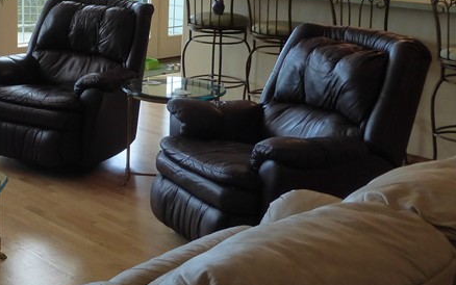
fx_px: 771
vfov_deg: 20.4
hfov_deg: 31.1
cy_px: 9
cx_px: 24
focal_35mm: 62
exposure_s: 1/80
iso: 160
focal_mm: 4.3
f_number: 3.3
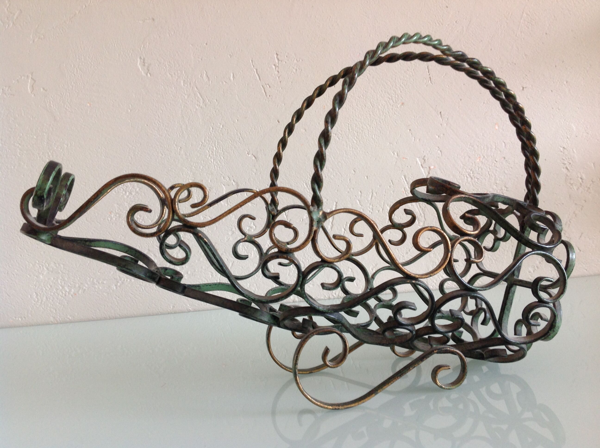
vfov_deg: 40.6
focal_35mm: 35
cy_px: 224
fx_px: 606
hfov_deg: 52.7
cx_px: 300
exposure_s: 1/15
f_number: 2.4
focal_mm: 4.28
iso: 80
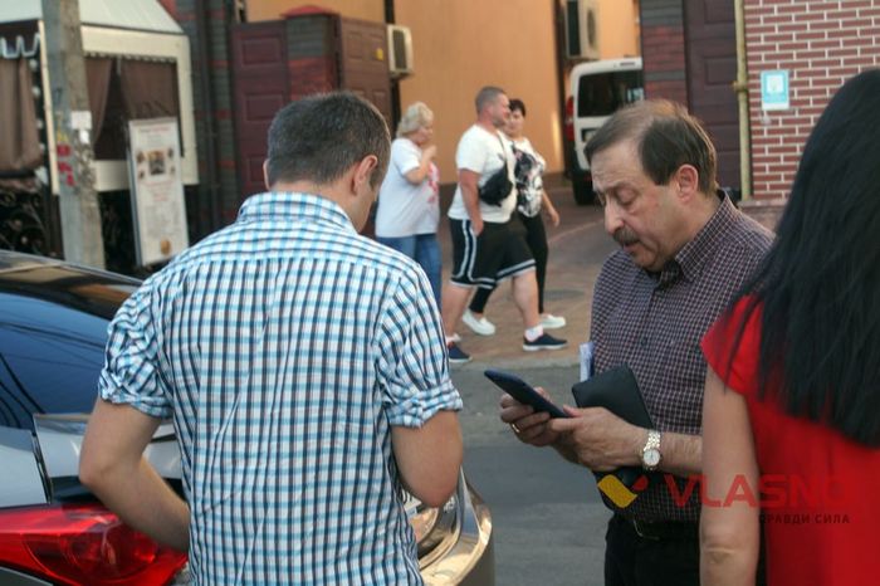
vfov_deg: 18.2
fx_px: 1832
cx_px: 440
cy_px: 293
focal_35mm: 75
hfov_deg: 27.0
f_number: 5.6
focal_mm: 50
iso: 200
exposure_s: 1/160
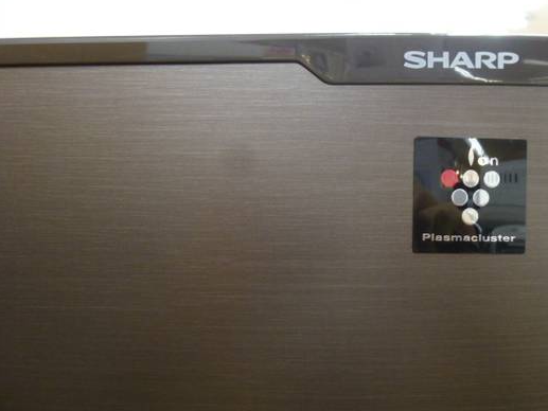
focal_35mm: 29
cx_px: 315
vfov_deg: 48.2
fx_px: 459
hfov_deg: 61.4
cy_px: 226
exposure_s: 1/60
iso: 400
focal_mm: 4.5
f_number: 3.1
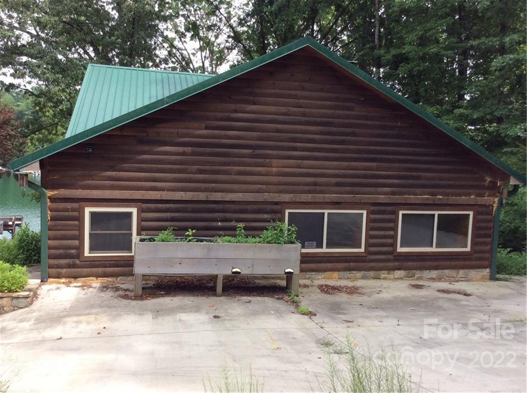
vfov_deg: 44.0
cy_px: 196
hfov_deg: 56.9
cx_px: 264
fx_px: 486
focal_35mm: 32
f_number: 2.4
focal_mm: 3.3
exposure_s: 1/397
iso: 32
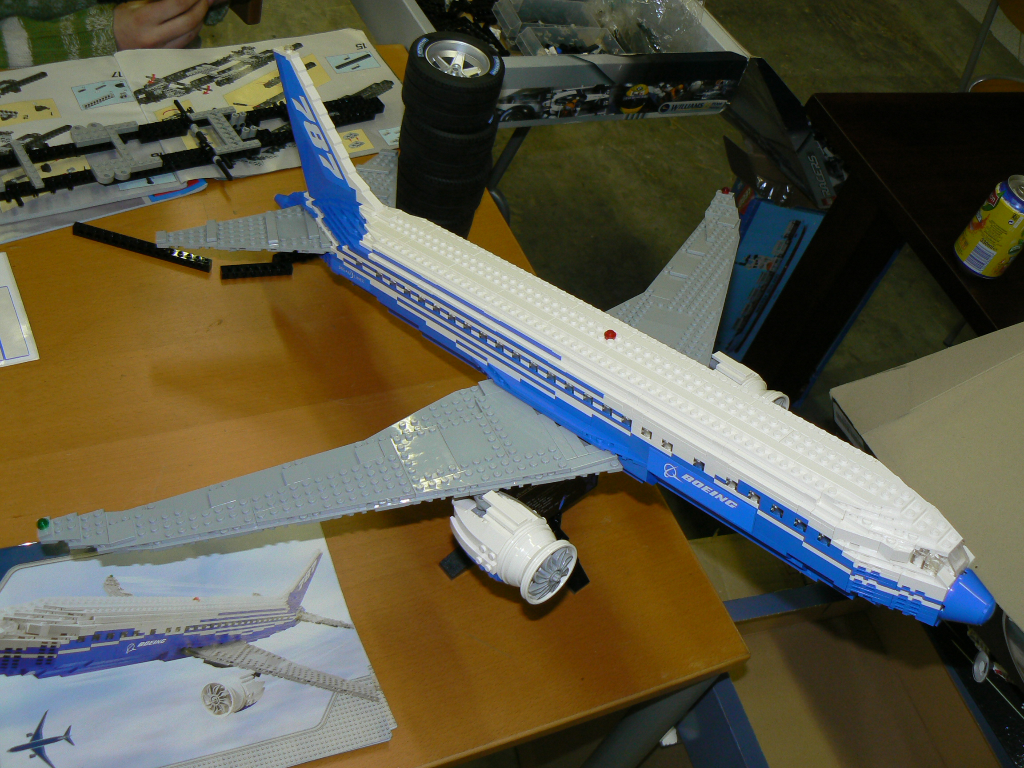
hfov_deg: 51.4
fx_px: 1065
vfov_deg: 39.7
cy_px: 384
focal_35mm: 36
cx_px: 512
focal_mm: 6
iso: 100
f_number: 2.8
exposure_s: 1/30
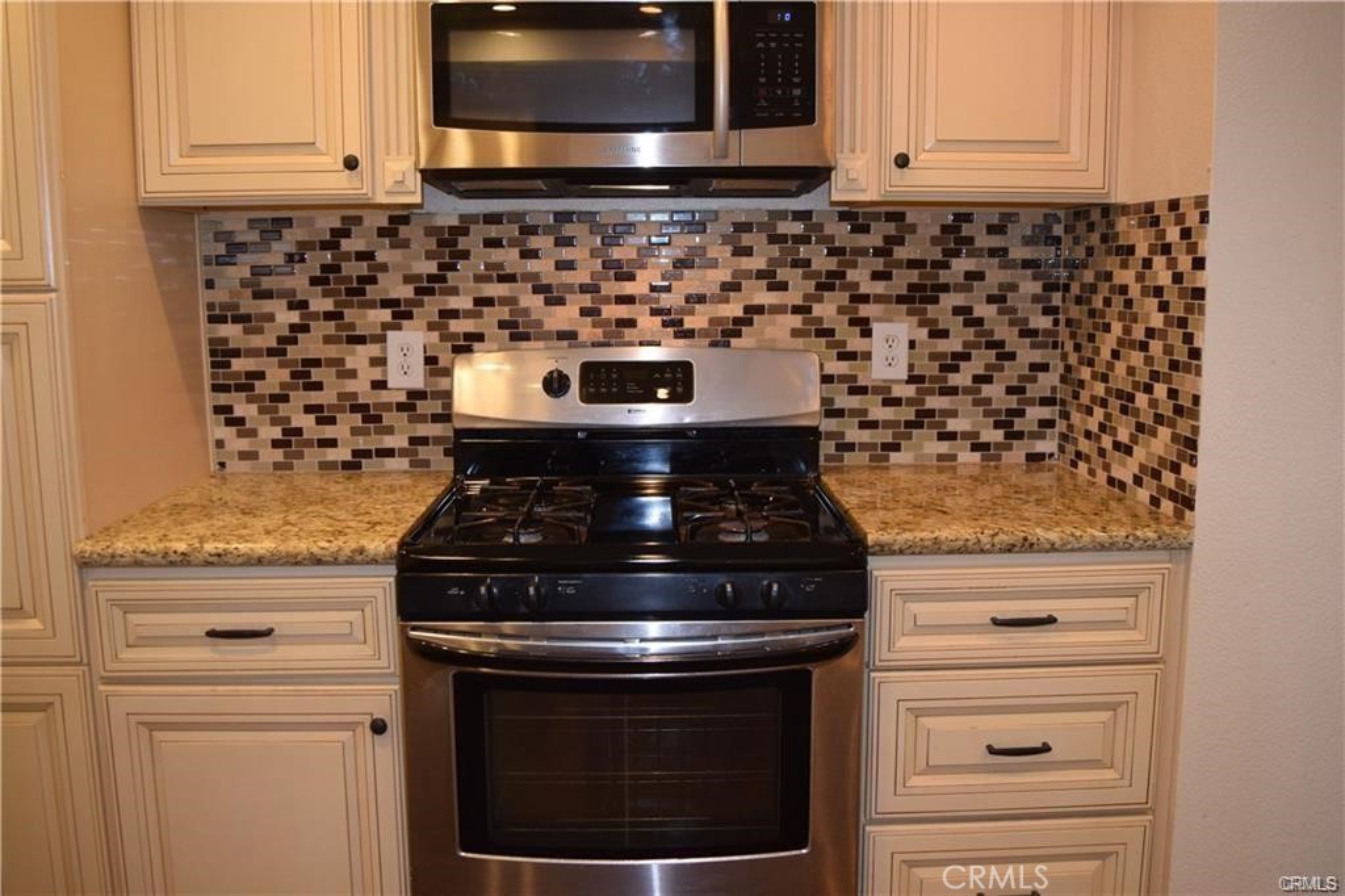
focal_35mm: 32
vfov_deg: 41.7
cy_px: 448
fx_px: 1176
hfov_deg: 59.5
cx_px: 672
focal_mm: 21
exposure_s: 1/60
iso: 1250
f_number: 3.8
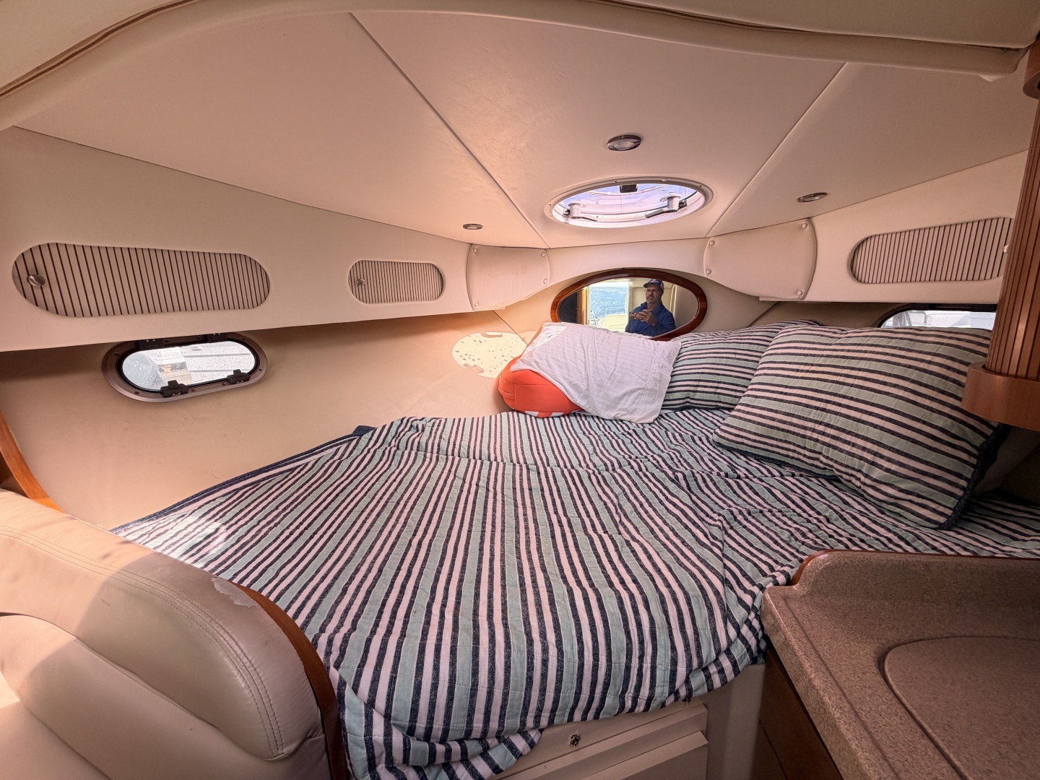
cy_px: 390
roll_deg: +4.2
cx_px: 520
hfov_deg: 102.1
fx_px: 421
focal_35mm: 14
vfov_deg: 85.7
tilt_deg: -12.1
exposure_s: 1/121
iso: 50
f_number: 2.2
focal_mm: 2.22
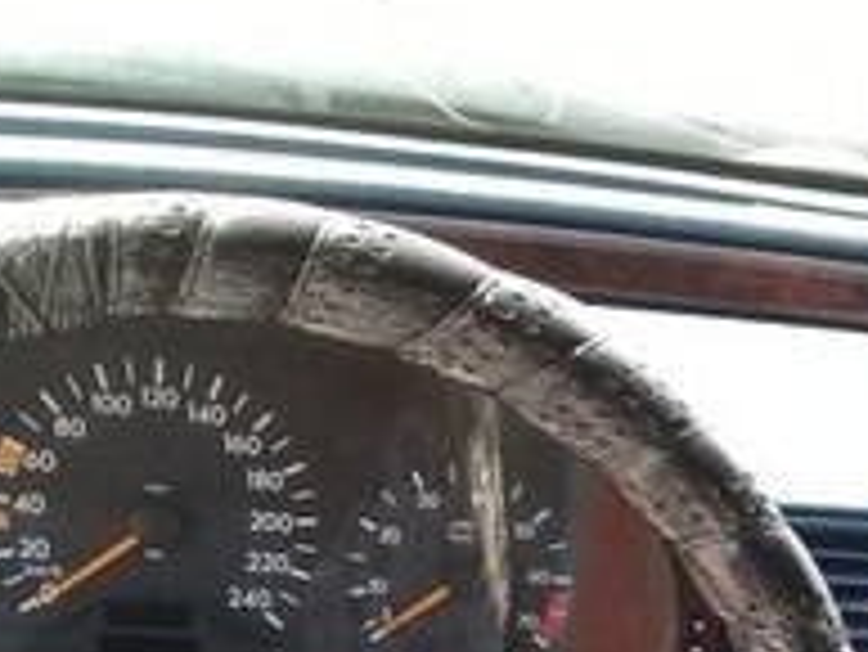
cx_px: 1124
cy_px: 1009
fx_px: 2660
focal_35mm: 106
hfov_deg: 17.4
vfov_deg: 13.1
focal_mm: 3.3
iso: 100
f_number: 2.2
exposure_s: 1/100
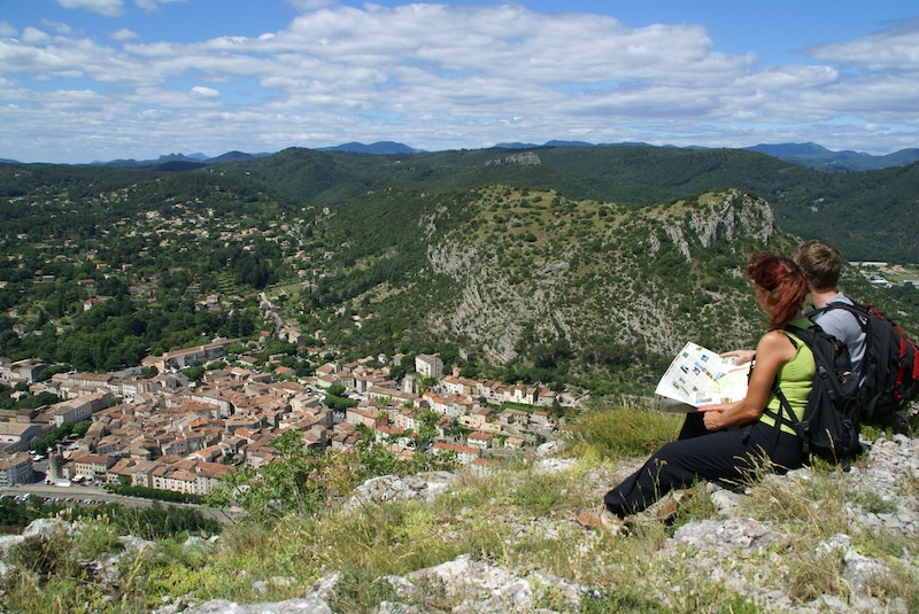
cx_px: 460
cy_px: 307
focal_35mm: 30
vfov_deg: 43.7
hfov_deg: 61.9
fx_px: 767
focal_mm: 20
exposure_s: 1/250
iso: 100
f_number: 10
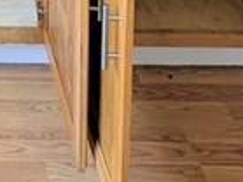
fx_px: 722
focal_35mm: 103
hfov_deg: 17.4
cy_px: -392
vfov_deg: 10.0
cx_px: -110
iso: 45
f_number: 2.2
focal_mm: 1.85
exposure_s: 1/129
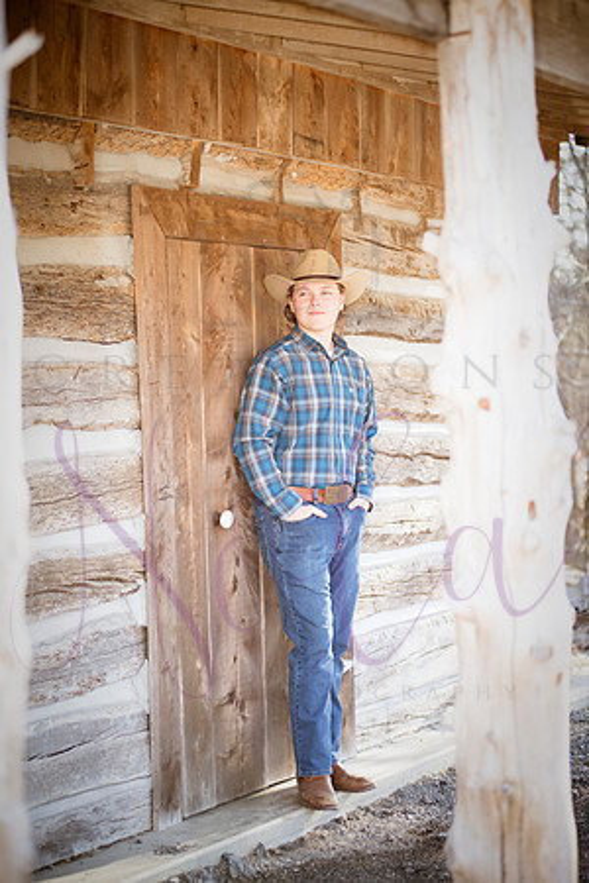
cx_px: 294
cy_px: 442
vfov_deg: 25.4
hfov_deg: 17.1
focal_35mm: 80
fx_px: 1963
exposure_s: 1/500
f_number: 2.8
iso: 800
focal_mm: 80
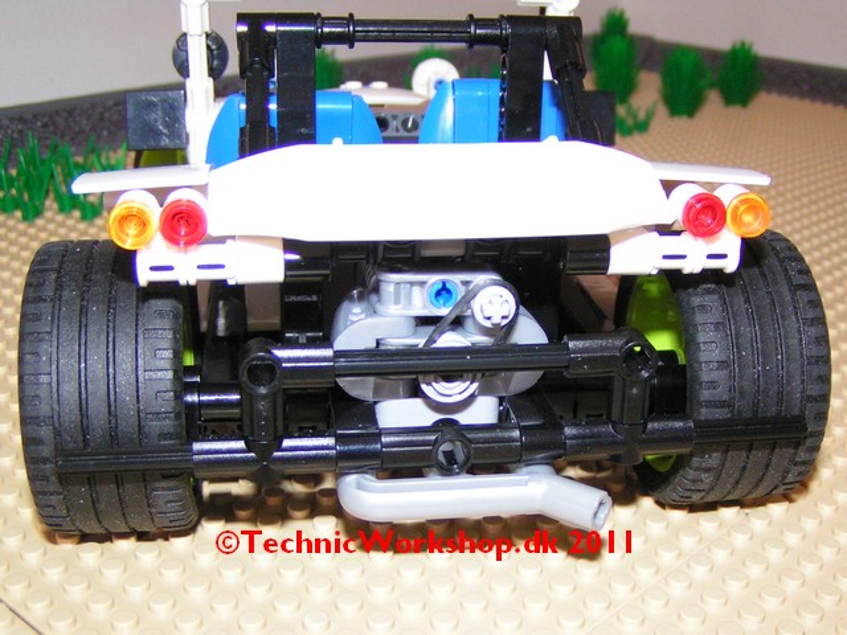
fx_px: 930
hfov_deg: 49.0
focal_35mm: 38
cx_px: 424
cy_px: 318
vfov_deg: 37.7
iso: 200
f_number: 2.8
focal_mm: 5.8
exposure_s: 1/40
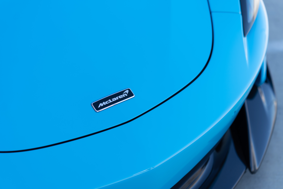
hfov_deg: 28.8
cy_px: 94
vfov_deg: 19.5
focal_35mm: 70
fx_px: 550
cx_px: 142
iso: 50
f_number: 2.8
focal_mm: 70
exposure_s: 1/250
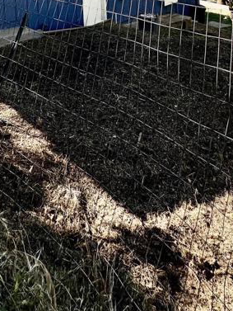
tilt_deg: -2.6
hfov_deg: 37.2
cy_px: -78
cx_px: 73
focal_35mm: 38
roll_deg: +2.8
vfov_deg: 35.9
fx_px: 341
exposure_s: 1/1182
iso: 40
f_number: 2.2
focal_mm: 2.22
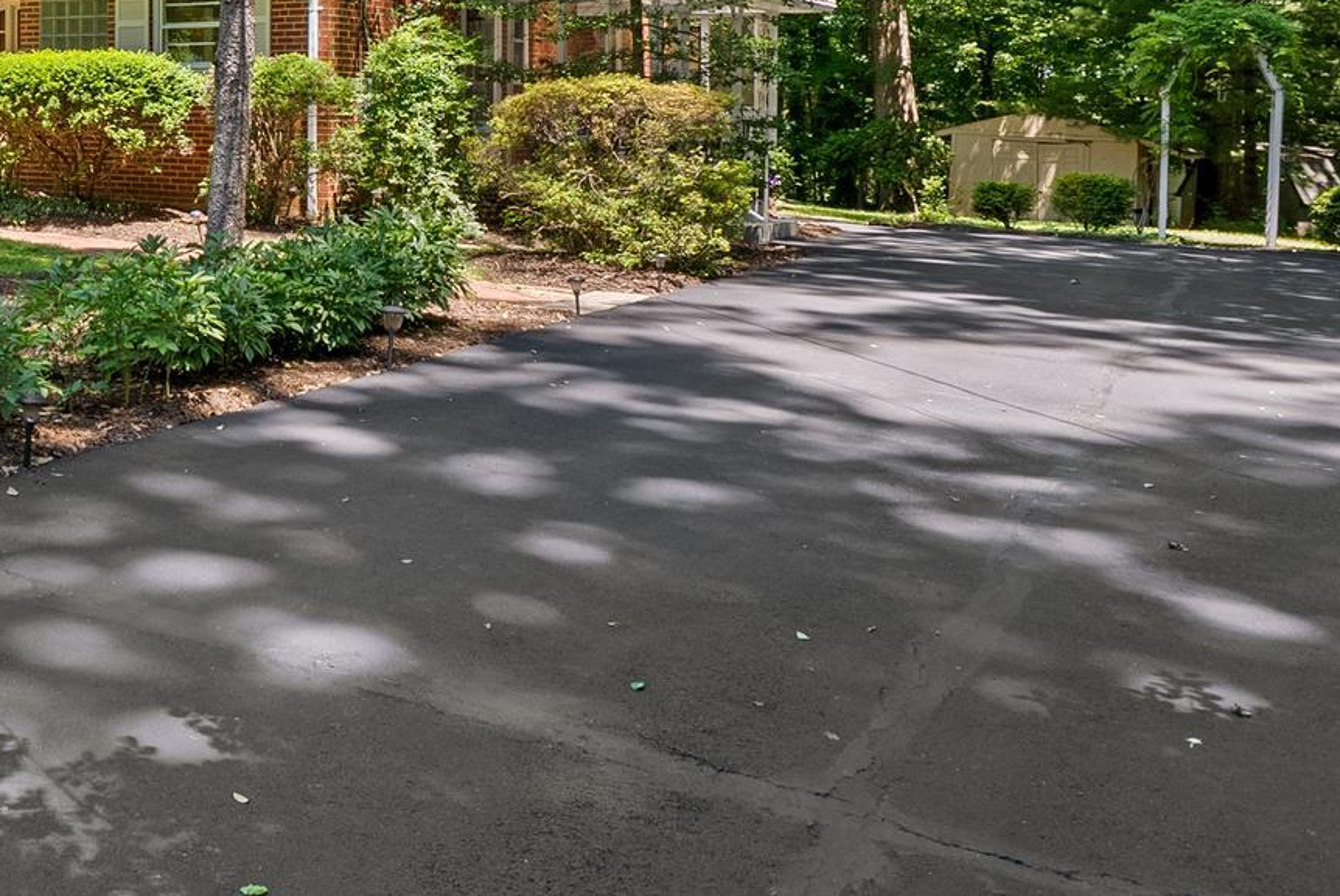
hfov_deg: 45.9
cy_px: -4
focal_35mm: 38
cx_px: 135
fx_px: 1415
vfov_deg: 32.3
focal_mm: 16
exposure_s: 1/50
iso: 250
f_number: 8
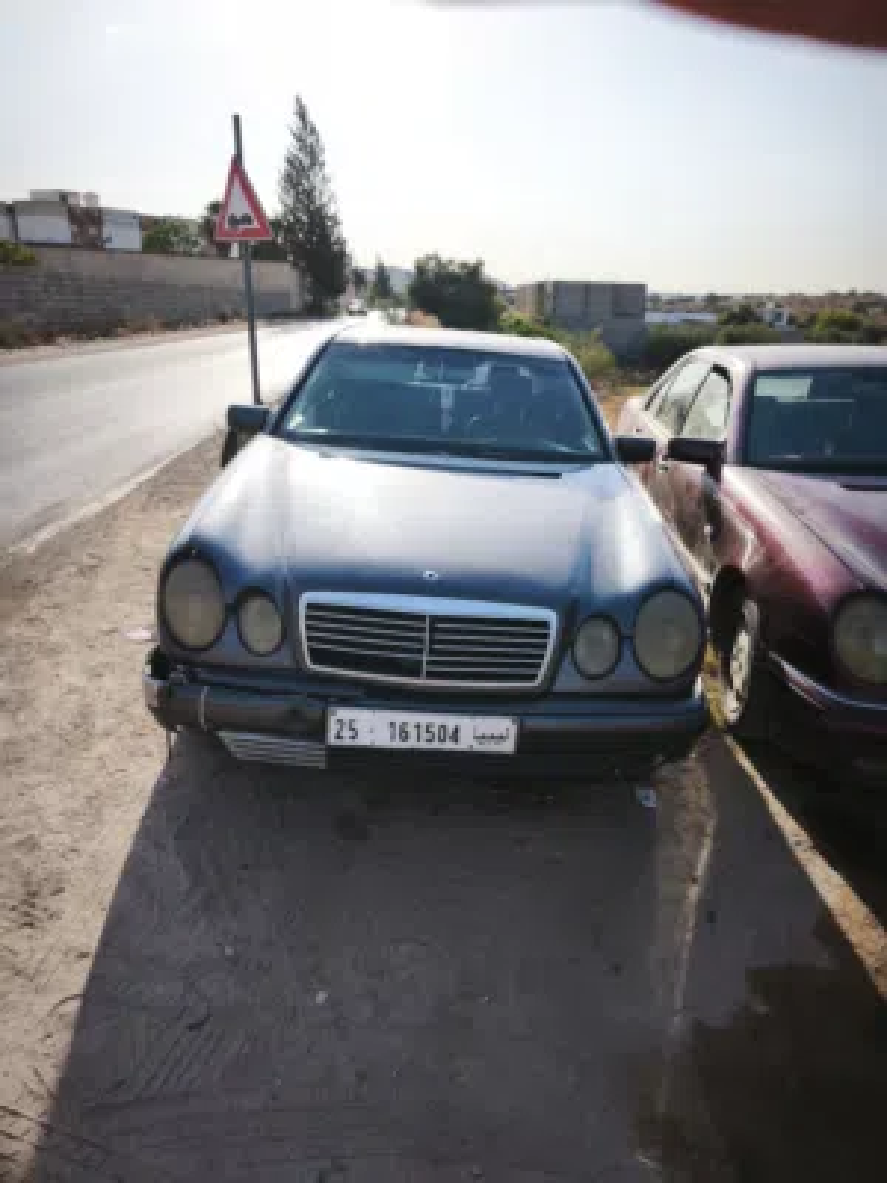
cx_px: 444
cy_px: 592
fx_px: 786
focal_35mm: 23
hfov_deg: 58.9
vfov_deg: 73.9
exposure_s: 1/2235
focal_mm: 5.35
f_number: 1.7
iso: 80
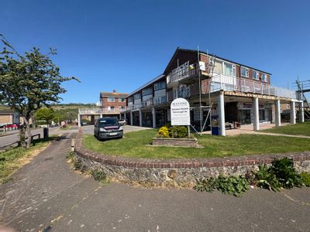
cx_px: 155
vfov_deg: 85.7
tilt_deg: +0.8
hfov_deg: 102.1
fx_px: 125
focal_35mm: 14
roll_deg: +2.5
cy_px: 116
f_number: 2.2
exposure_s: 1/1789
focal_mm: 2.22
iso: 50
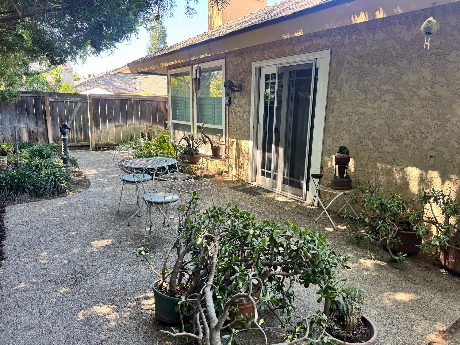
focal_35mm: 24
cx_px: 230
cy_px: 172
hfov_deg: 71.6
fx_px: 319
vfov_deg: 56.8
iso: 100
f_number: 1.78
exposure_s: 1/125
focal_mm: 6.76
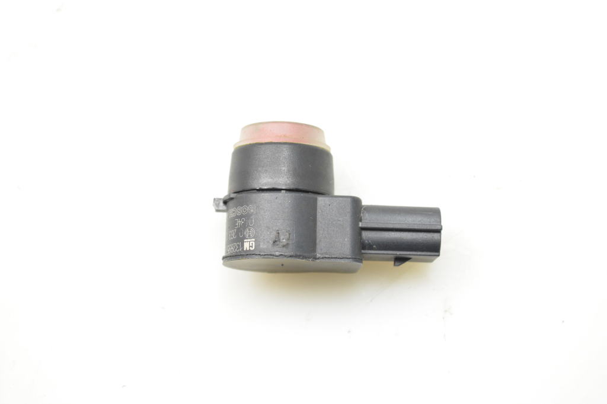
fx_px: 1391
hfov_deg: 24.6
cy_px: 202
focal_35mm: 82
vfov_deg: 16.5
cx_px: 304
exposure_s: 1/160
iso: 2500
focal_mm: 55
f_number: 6.3
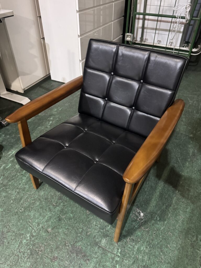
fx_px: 186
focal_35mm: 24
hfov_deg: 56.8
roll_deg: -0.1
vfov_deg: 71.6
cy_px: 134
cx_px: 100
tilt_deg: -41.6
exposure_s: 1/30
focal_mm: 6.76
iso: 1000
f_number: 1.78
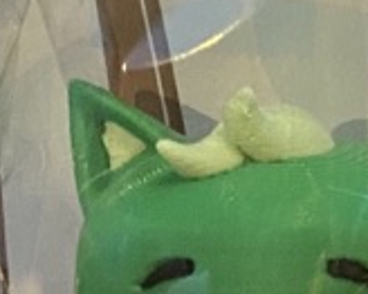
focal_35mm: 186
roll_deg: -2.4
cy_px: 211
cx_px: 1102
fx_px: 2025
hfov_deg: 8.6
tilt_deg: +0.3
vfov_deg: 8.3
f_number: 1.8
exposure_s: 1/50
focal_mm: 4.25
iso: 400
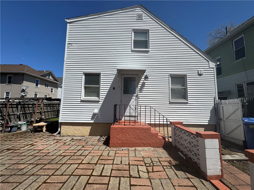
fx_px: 103
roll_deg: -1.0
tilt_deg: +5.4
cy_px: 95
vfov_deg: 85.7
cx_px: 127
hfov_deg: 102.1
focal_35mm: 14
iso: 40
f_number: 2.2
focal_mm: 2.22
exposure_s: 1/4132
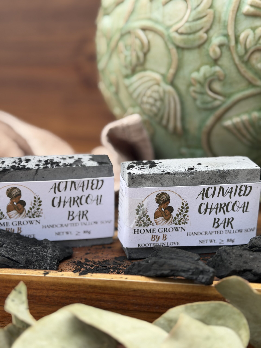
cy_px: 174
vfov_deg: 39.7
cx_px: 130
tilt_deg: -12.7
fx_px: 483
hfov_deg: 30.3
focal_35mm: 48
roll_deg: -2.2
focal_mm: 6.76
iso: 64
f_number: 1.78
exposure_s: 1/1041
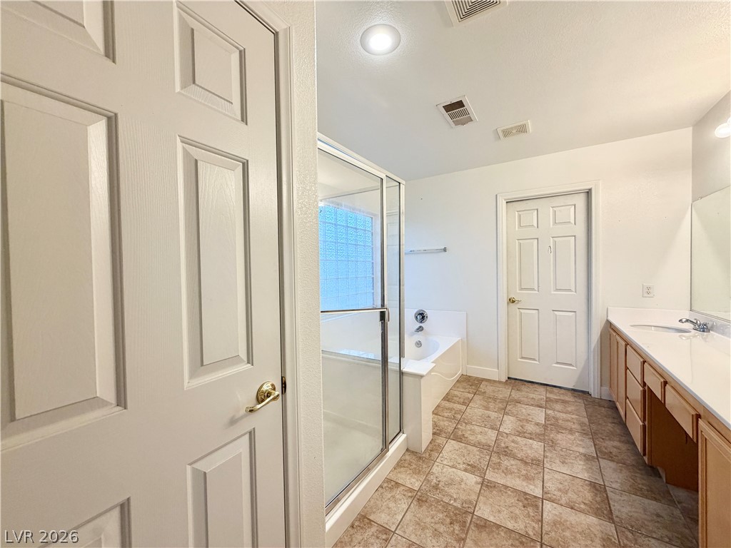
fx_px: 296
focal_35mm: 14
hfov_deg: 102.1
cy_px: 274
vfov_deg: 85.7
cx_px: 366
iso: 200
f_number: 2.2
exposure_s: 1/120
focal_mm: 2.22
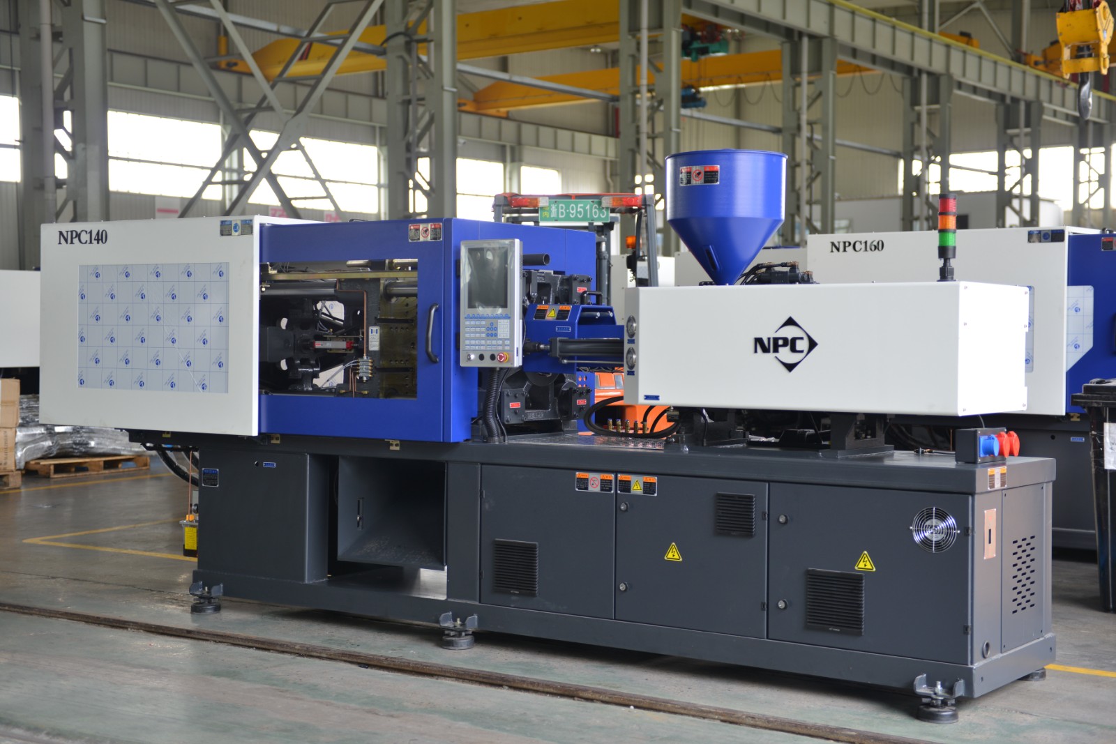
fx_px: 1612
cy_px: 372
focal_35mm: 52
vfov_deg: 26.0
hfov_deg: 38.2
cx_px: 558
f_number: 2.8
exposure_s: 1/25
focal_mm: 52
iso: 160
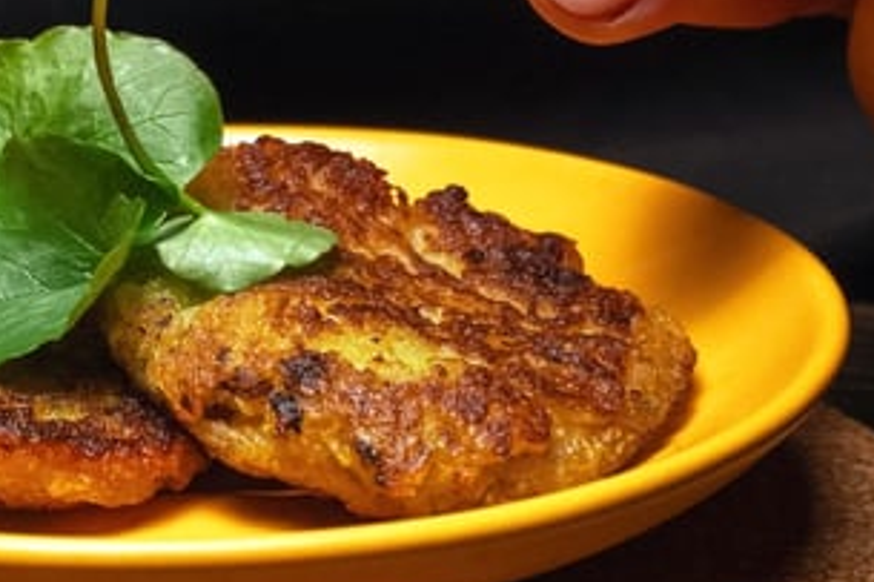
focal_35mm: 118
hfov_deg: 17.0
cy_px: 113
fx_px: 2863
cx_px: 6
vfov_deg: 11.6
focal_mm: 20
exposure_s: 1/80
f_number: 5.6
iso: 200
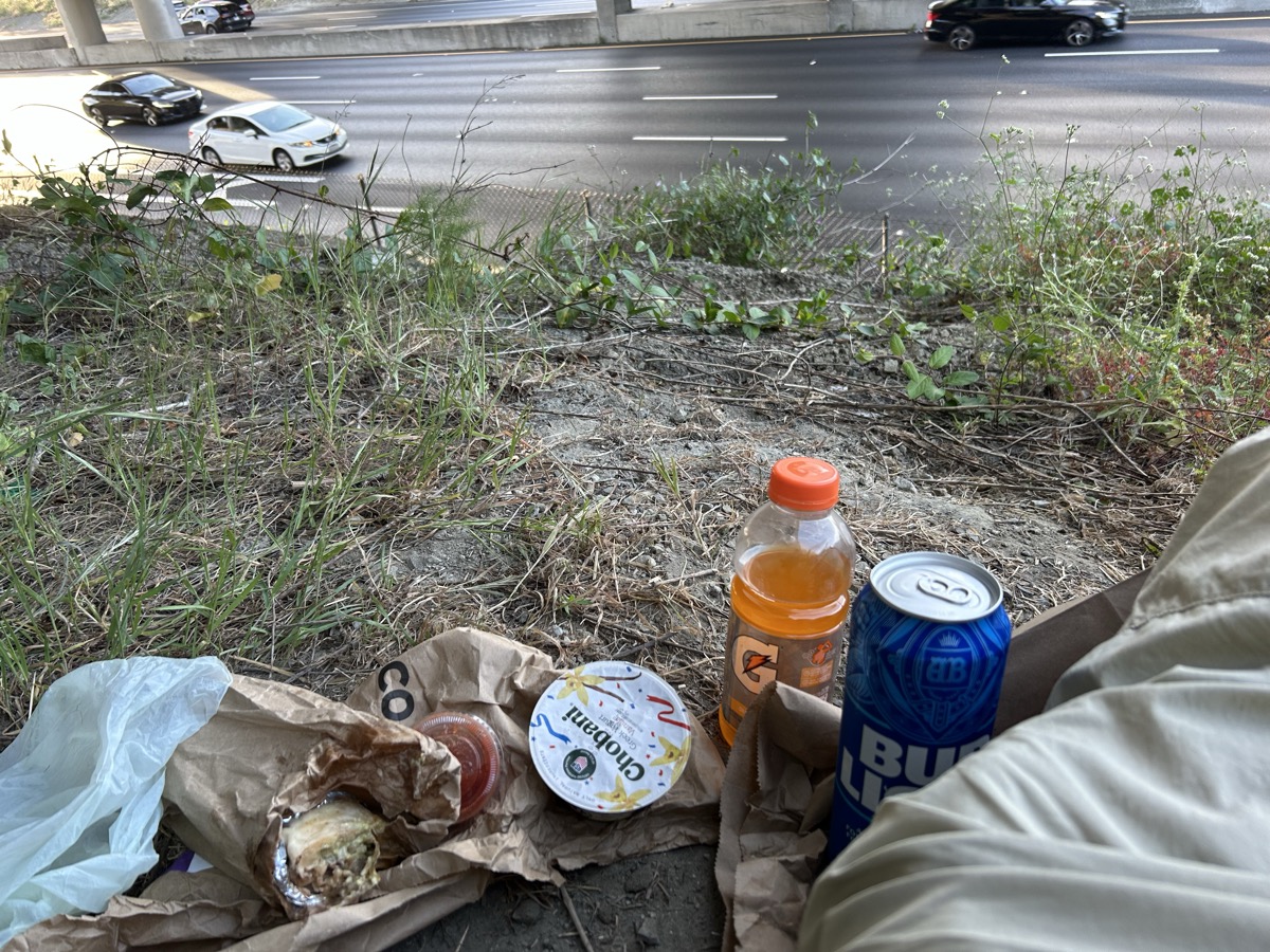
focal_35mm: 26
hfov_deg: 67.3
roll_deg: +9.3
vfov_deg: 53.1
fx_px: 954
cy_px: 476
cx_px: 635
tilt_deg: -31.7
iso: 50
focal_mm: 5.7
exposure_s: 1/121
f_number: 1.5
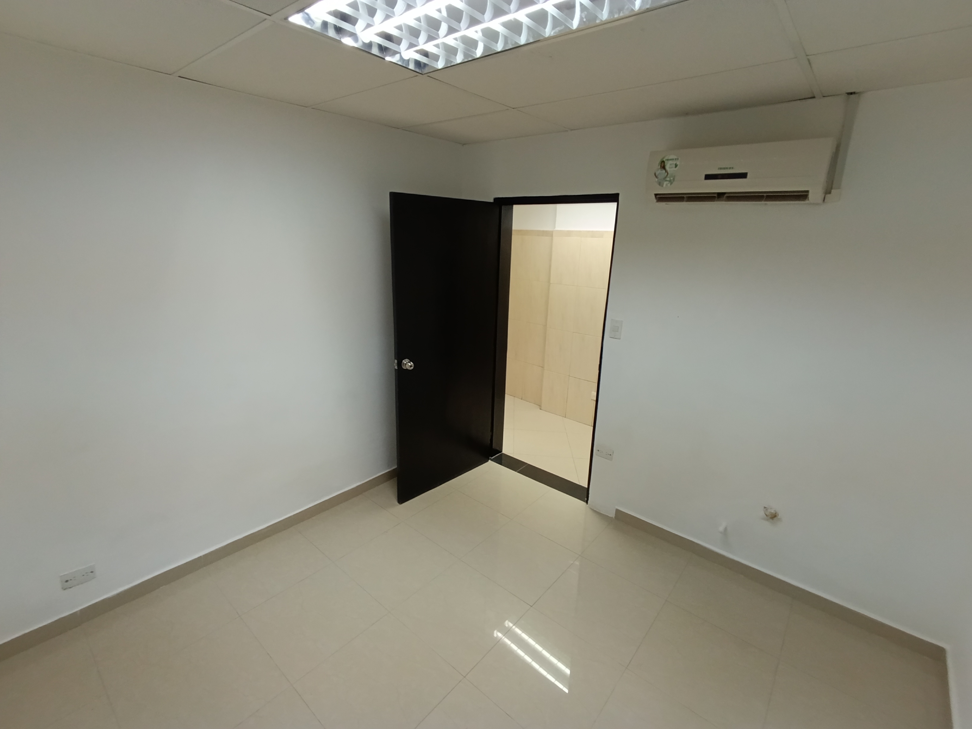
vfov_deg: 78.1
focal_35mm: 16
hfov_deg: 94.5
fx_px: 449
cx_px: 486
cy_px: 364
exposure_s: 1/50
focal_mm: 1.65
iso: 250
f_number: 2.2
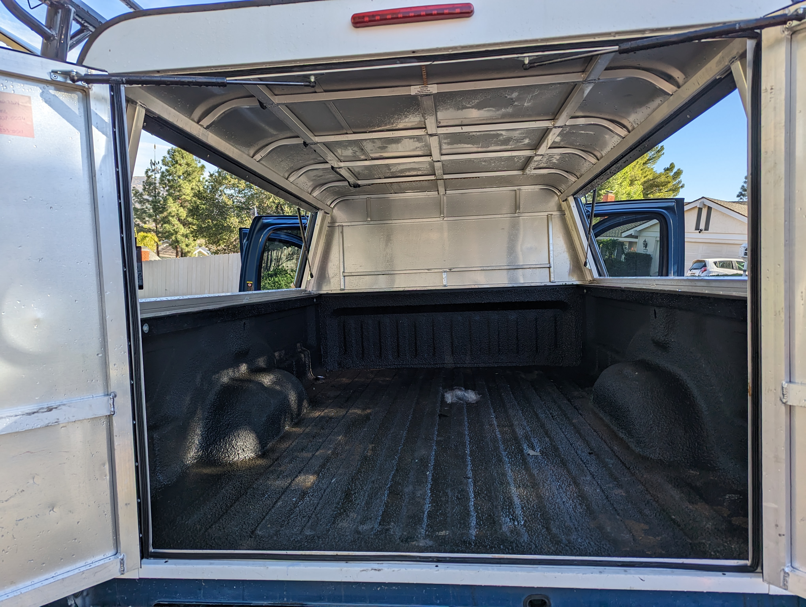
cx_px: 403
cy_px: 304
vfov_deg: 56.9
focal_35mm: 24
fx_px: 560
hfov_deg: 71.5
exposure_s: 1/851
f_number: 1.85
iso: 41
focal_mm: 6.81
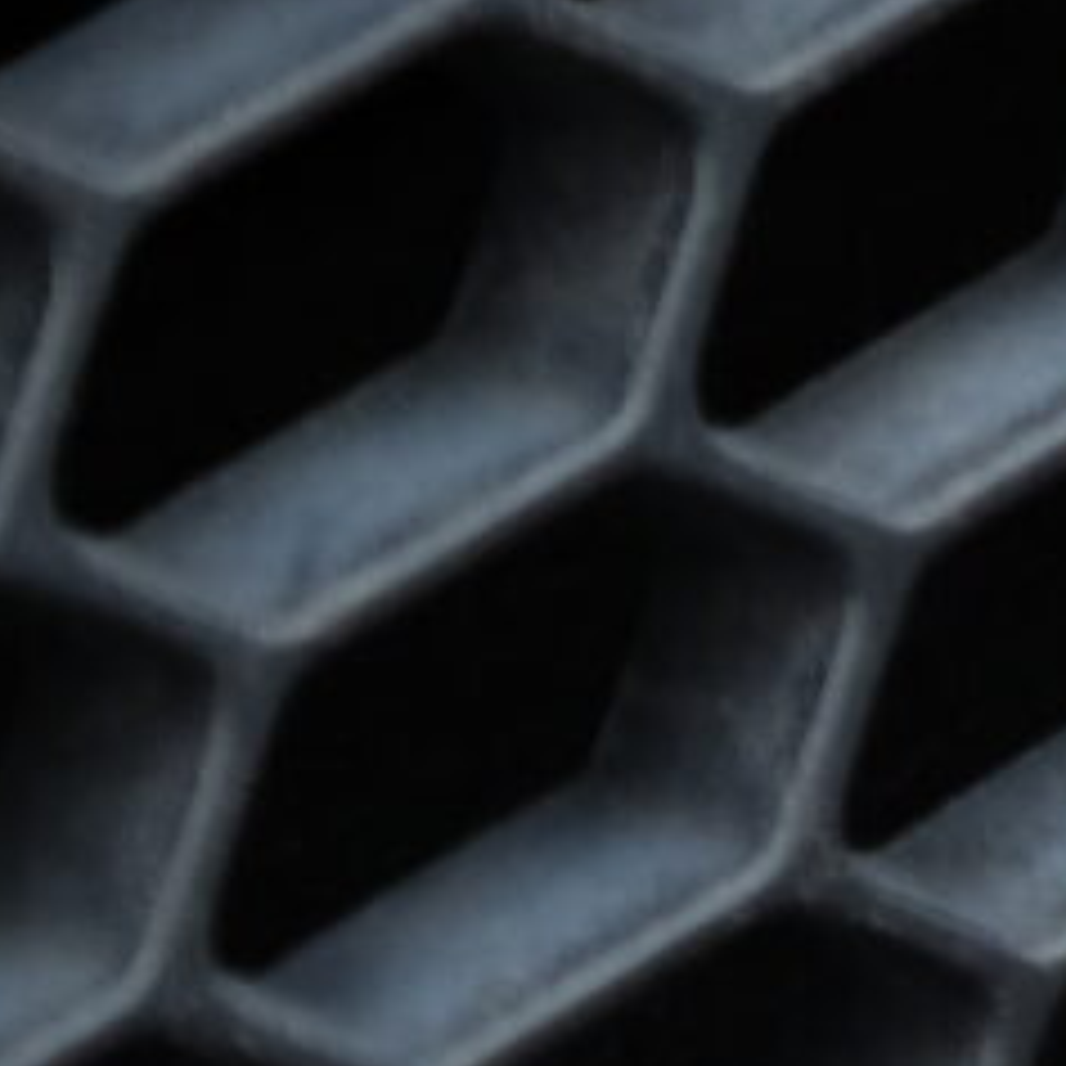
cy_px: -1149
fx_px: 21427
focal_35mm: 615
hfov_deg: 2.8
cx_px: 4080
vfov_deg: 2.8
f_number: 5.6
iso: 400
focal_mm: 44.4
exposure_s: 1/160
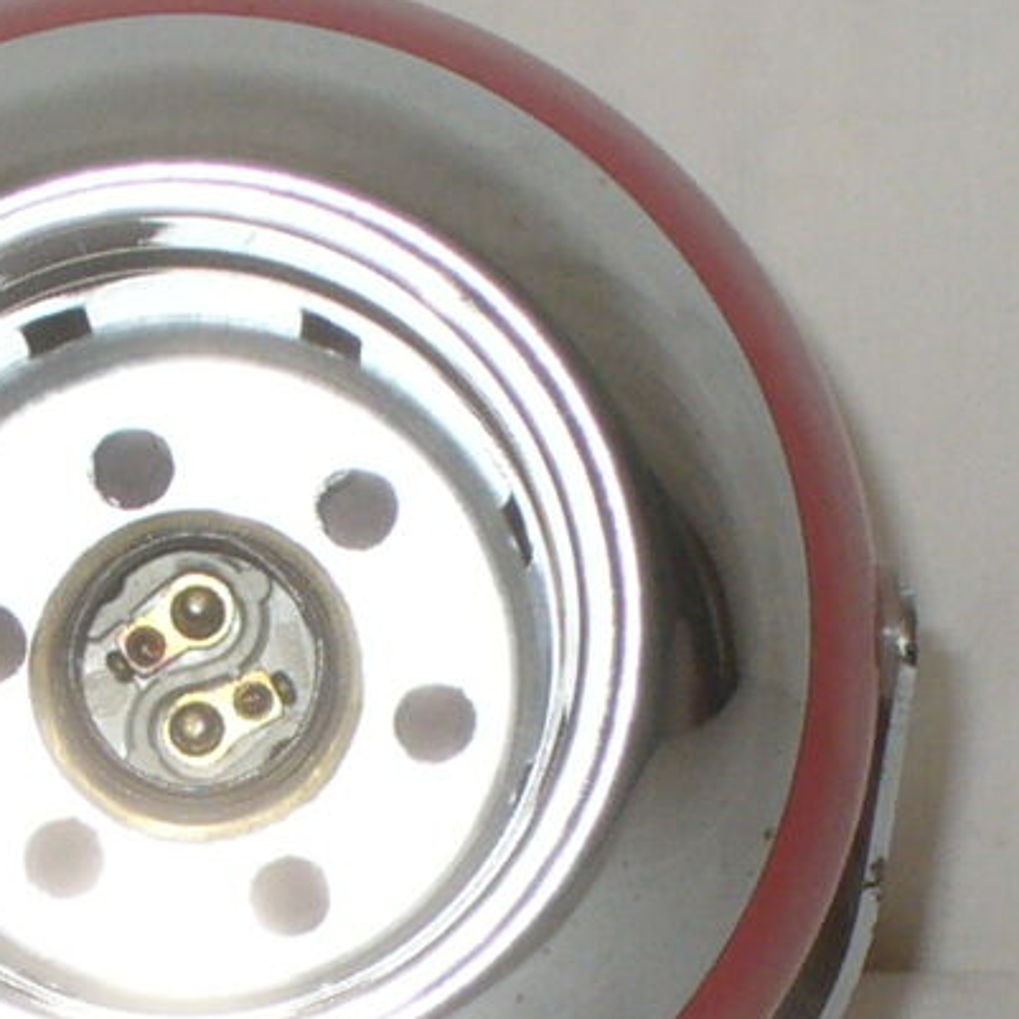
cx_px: 229
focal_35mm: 167
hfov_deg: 10.4
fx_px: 5562
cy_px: 1004
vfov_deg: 10.4
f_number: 2.8
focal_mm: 6.1
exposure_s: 1/30
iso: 100
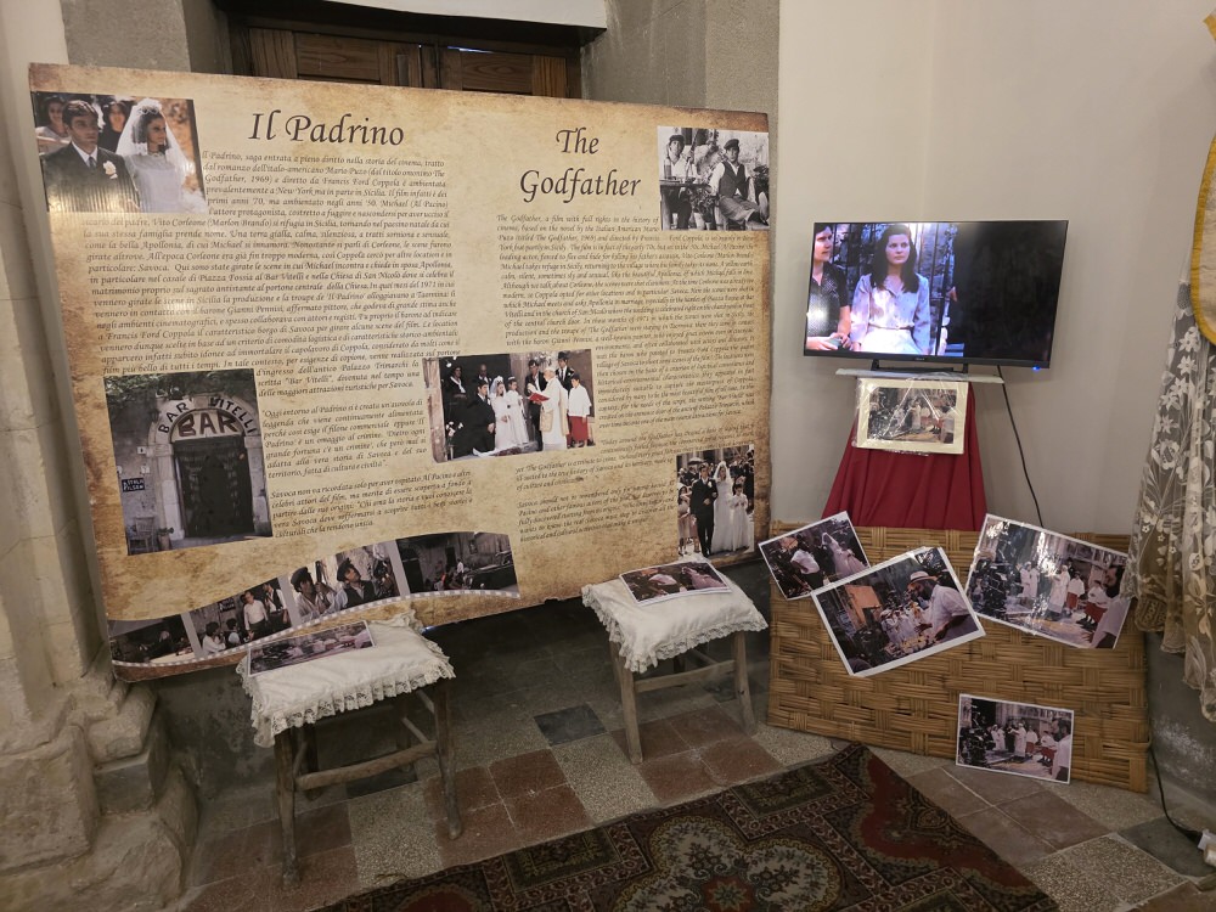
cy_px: 456
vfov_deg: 58.9
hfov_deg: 73.9
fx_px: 808
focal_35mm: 23
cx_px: 608
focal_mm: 6.3
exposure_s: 1/100
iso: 800
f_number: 1.7
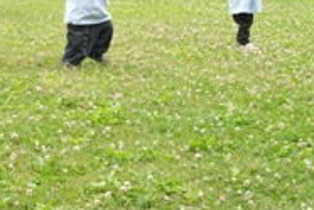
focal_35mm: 84
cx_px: 100
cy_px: -8
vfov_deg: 15.9
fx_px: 733
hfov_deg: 24.1
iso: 1250
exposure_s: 1/800
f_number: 6.3
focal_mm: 26
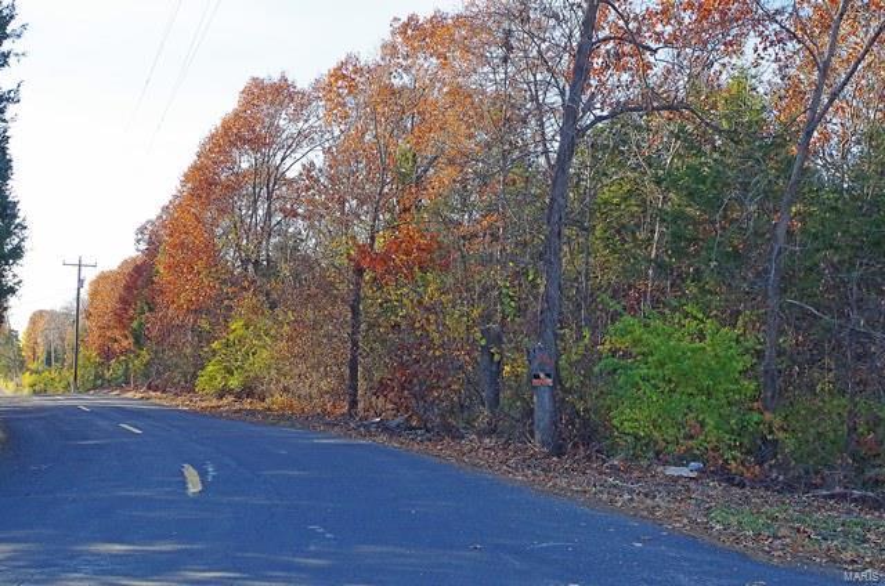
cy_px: 293
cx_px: 442
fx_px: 1129
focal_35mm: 46
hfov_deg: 42.8
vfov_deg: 29.1
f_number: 13
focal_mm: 30.63
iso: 1600
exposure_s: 1/200
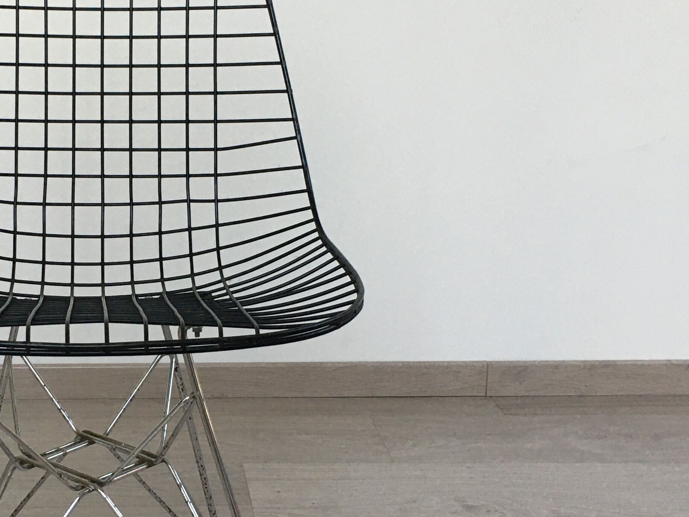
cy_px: 340
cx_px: 126
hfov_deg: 29.5
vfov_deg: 22.8
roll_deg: -0.2
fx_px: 1274
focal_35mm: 64
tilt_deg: -17.5
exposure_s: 1/33
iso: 50
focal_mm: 4.15
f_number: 2.2
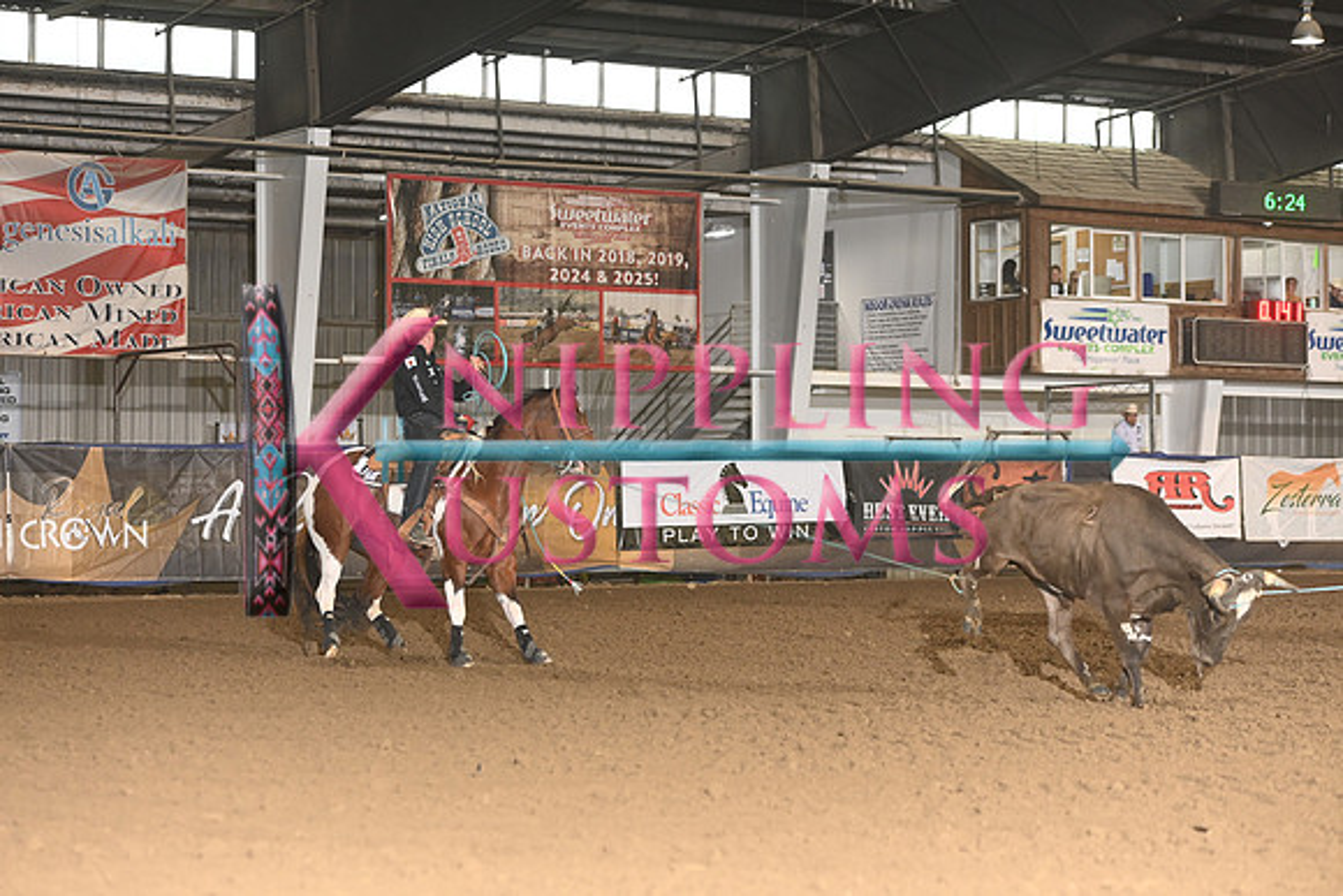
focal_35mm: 86
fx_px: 3209
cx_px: 672
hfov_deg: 23.6
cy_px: 448
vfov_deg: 15.9
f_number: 3.5
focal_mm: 86
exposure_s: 1/500
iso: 2500
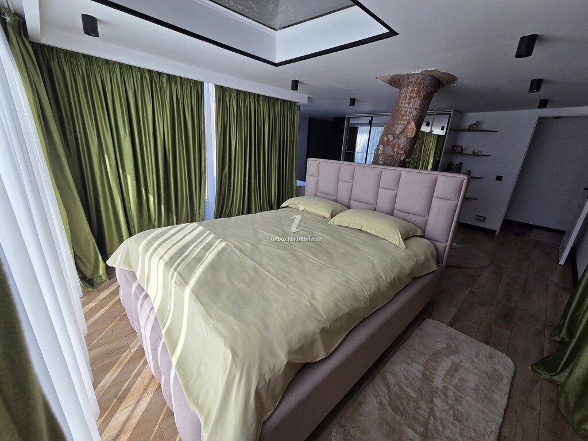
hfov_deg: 106.2
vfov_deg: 89.9
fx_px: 221
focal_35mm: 13
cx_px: 294
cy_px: 220
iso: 100
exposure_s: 1/719
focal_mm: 2.2
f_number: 2.2
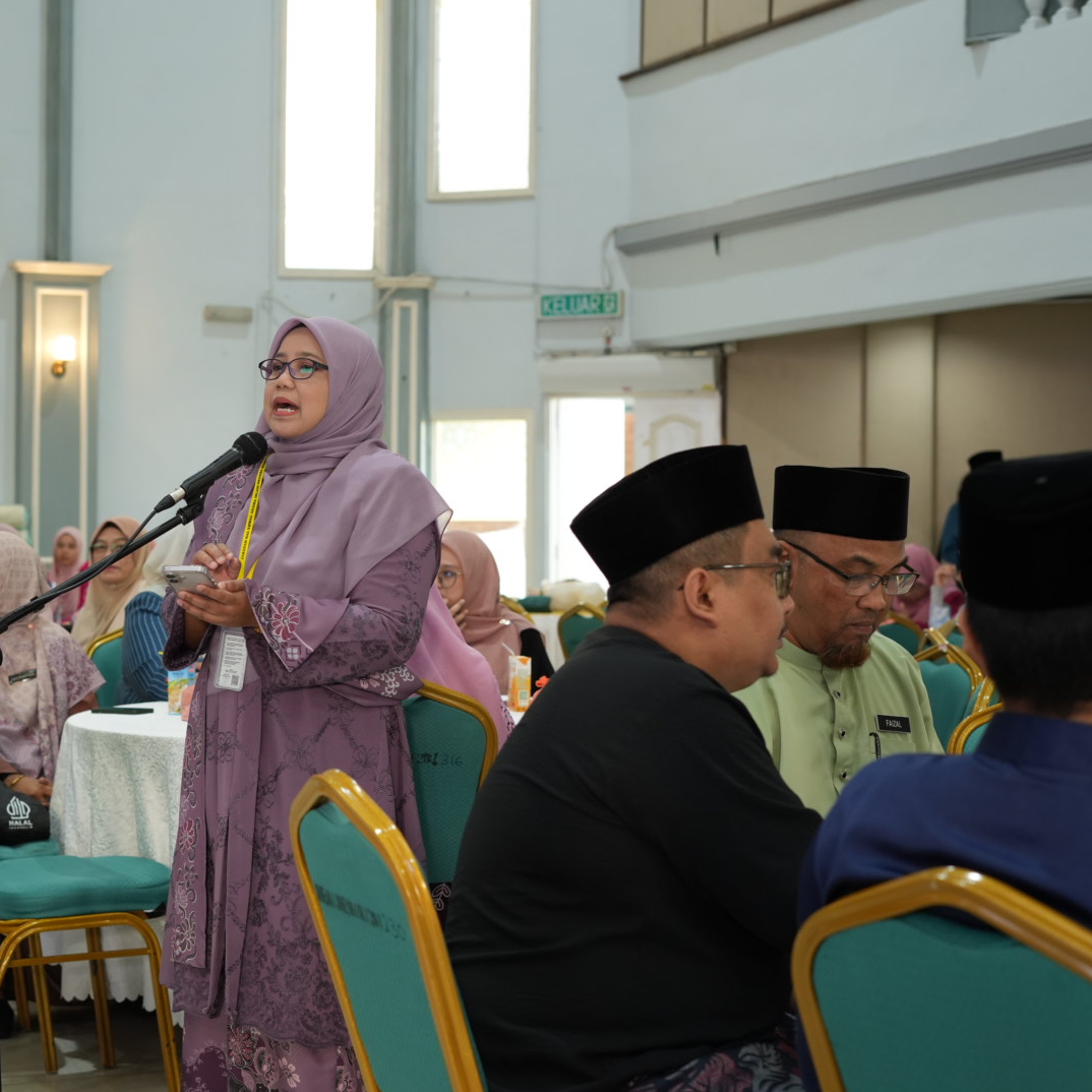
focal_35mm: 64
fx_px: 2284
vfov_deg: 26.9
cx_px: 287
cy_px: 545
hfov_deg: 26.6
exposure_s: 1/100
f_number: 4
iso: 1250
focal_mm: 50
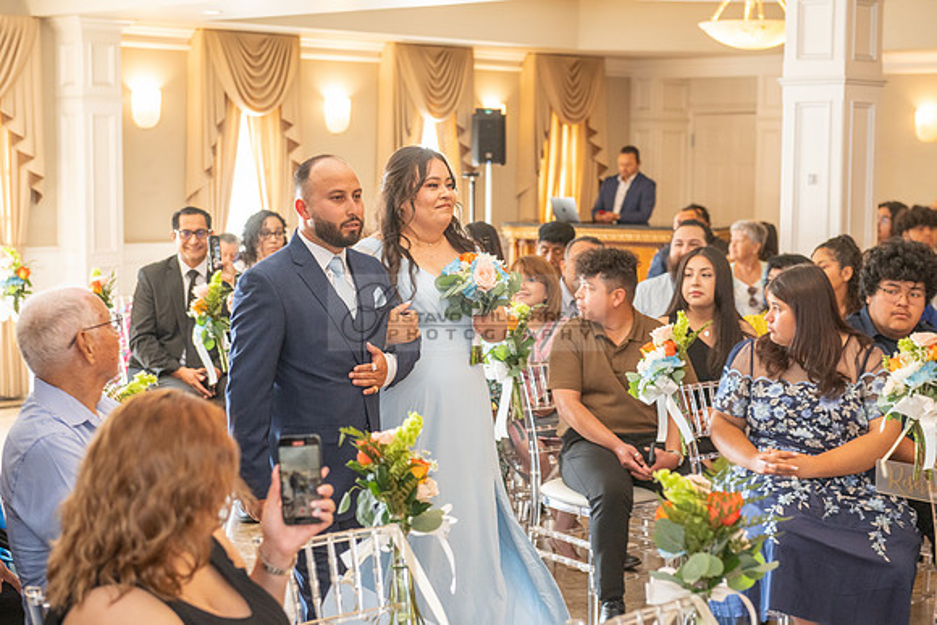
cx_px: 468
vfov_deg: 19.5
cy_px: 312
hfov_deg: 28.8
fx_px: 1822
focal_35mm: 70
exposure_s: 1/200
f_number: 4.5
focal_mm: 70
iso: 1250
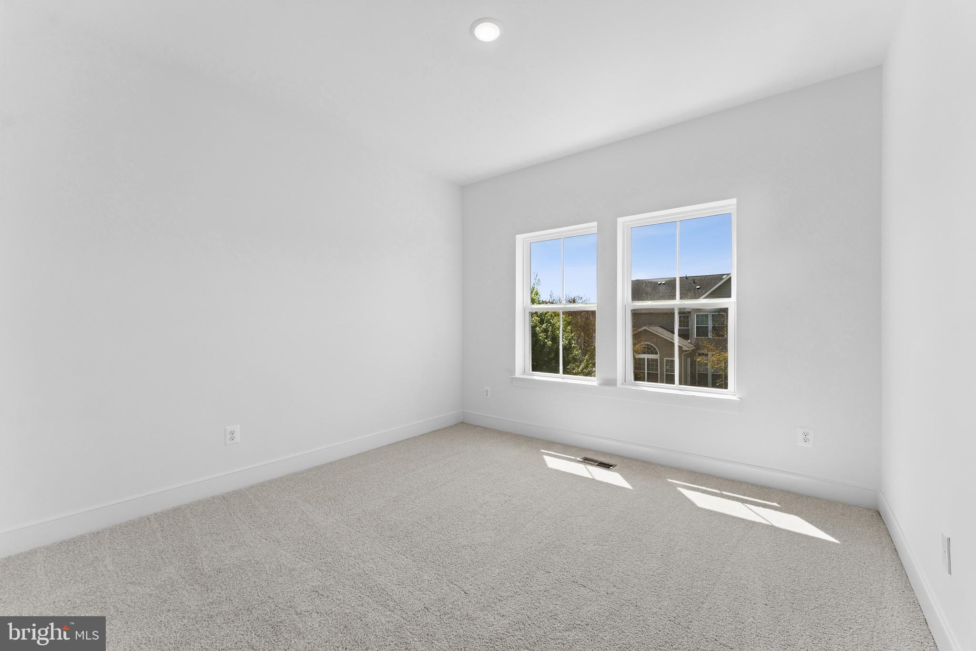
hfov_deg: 104.2
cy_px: 326
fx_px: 380
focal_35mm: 14
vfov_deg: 81.3
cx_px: 488
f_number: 7.1
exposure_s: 1/640
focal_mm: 14
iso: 640
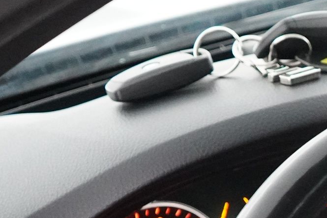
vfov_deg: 8.3
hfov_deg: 12.1
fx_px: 1435
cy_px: 407
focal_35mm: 158
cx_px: 560
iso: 6400
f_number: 3.5
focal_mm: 28
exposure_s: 1/40
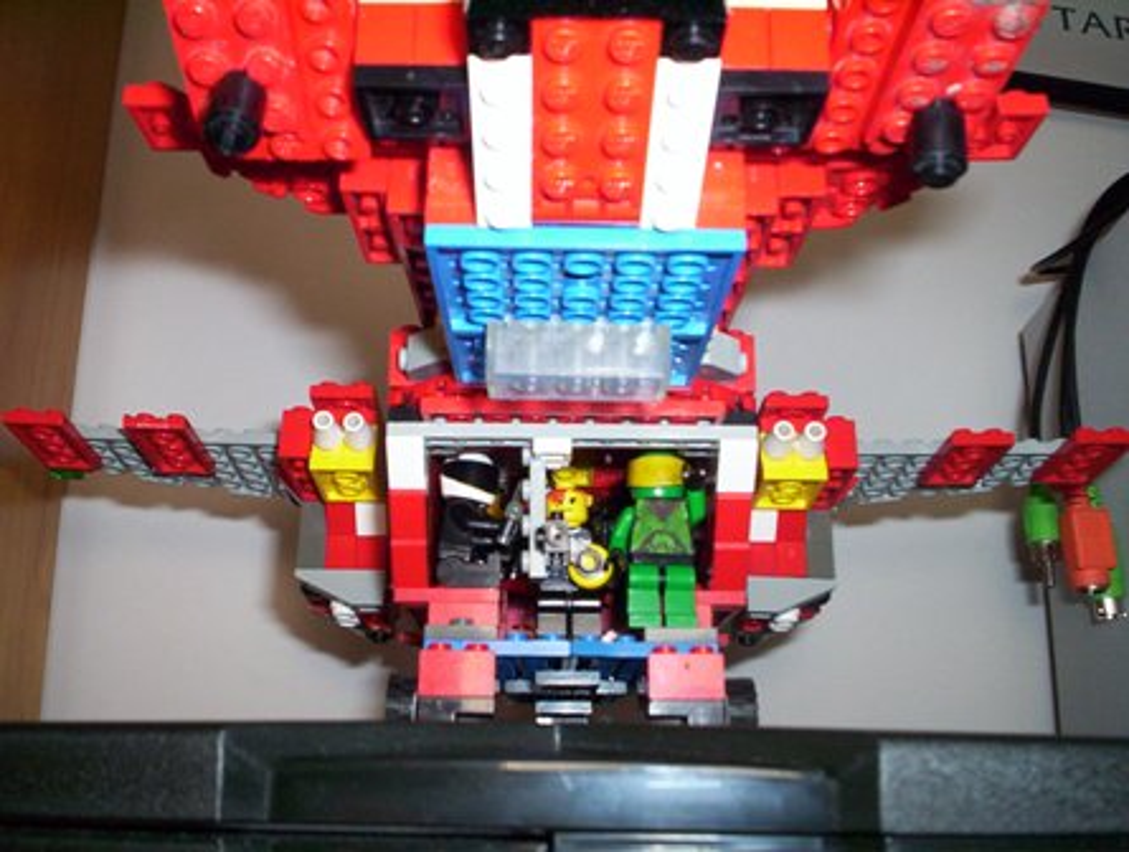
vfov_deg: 37.9
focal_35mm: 38
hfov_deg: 48.9
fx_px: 1242
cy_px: 426
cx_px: 564
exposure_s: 1/60
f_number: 4.5
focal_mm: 4.99
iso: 140
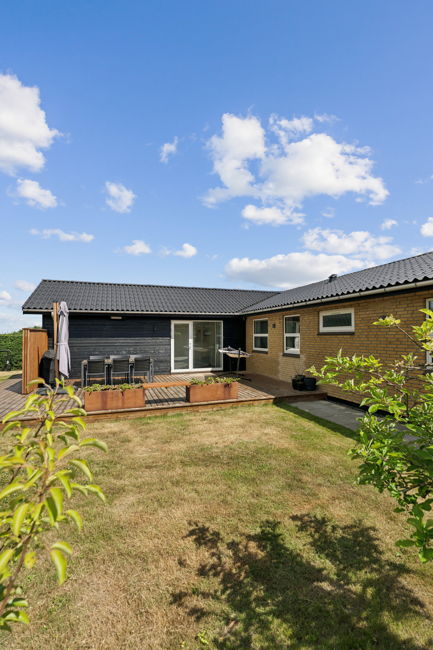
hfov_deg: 73.7
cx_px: 216
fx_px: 289
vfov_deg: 96.7
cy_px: 325
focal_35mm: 16
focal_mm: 16
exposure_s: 1/1250
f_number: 5.6
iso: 125
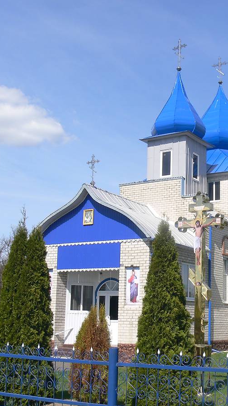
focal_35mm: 51
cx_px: 192
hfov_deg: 23.1
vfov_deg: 40.6
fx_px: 548
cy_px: 203
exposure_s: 1/320
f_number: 5.6
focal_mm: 7.4
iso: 80
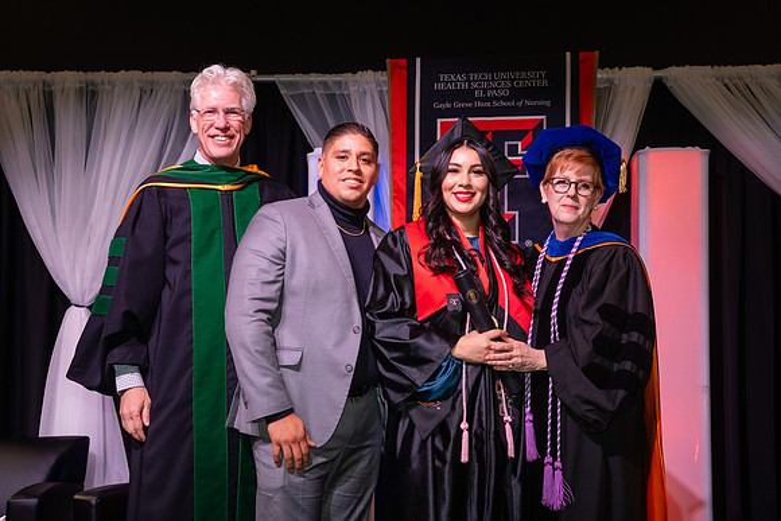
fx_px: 1321
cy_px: 294
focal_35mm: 61
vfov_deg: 22.3
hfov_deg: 32.9
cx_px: 371
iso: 1250
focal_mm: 48
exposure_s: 1/160
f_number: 5.6
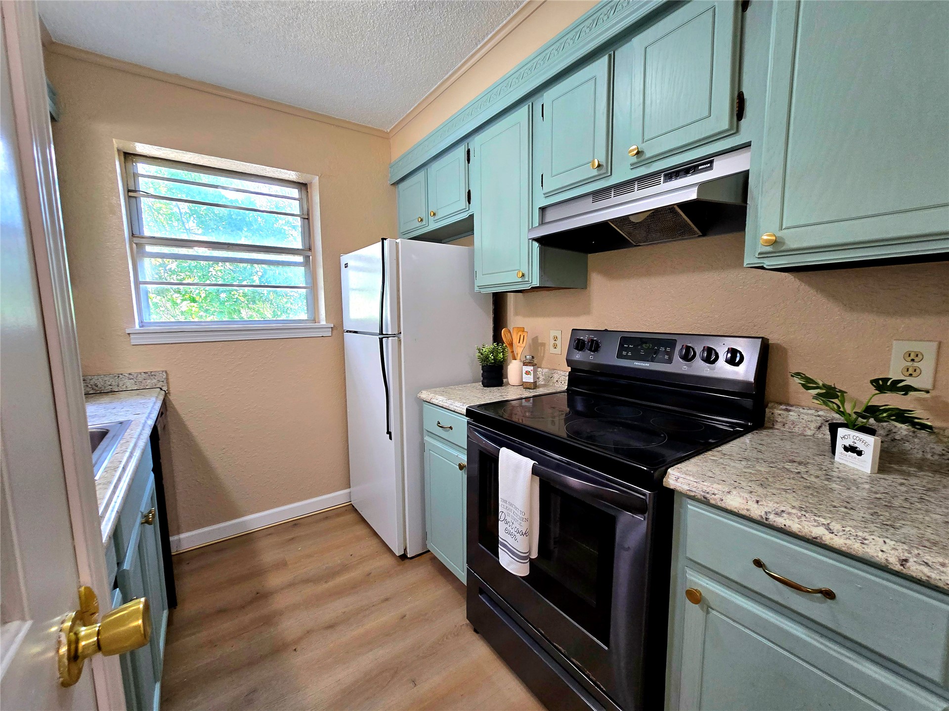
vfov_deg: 89.9
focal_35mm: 13
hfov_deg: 106.2
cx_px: 474
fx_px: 356
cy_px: 356
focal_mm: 2.2
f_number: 2.2
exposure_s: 1/60.2
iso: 160
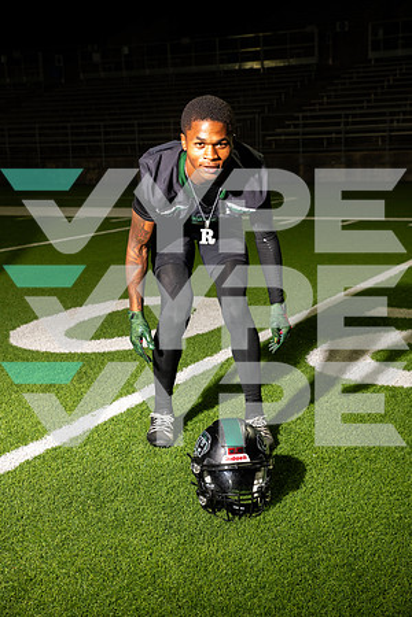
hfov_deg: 26.0
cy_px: 308
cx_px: 206
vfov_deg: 38.2
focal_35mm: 52
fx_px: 893
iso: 1000
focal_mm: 52
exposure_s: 1/400
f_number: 7.1
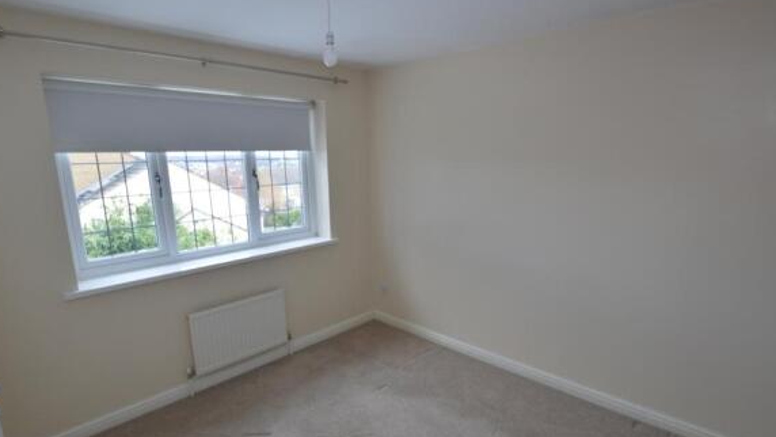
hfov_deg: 92.6
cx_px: 404
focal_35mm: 18
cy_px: 239
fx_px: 370
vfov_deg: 60.9
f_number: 9
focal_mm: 10
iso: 180
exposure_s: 1/15
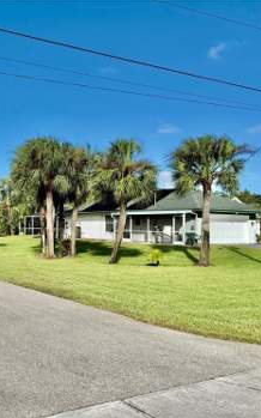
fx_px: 398
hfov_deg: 33.9
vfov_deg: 55.3
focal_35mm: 35
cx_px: 16
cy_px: 214
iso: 80
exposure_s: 1/4975
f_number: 1.78
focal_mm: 6.76
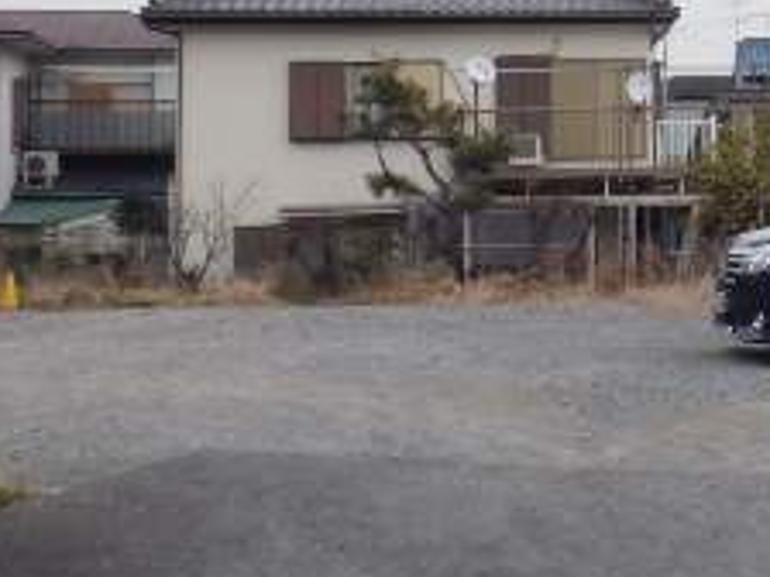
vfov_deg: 18.1
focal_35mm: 80
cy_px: 45
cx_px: 921
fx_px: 1780
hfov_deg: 22.5
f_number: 4.2
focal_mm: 5
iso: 250
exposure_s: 1/1000
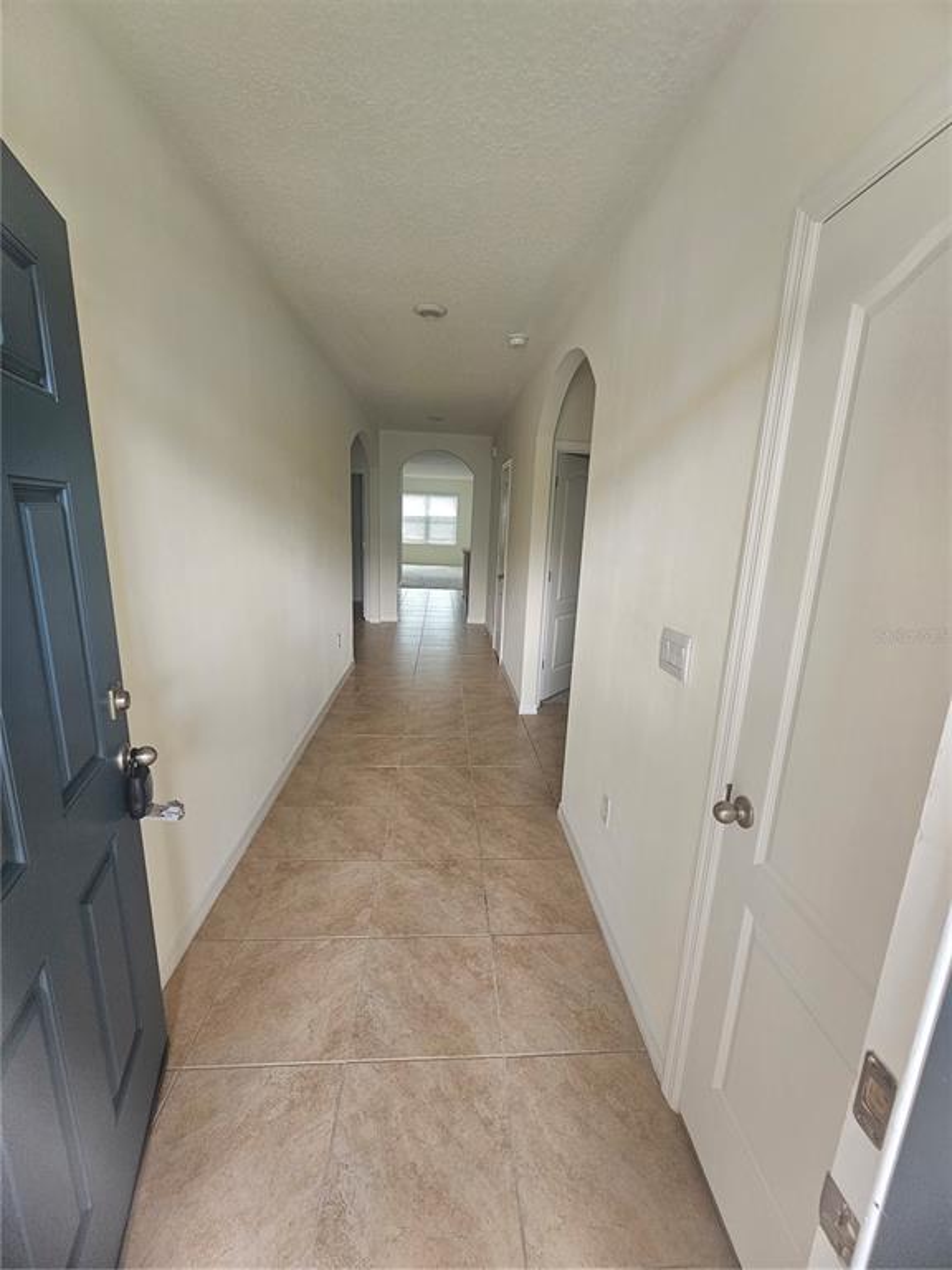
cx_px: 476
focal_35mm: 13
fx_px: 477
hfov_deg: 89.9
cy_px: 635
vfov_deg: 106.2
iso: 125
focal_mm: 2.2
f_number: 2.2
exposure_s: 1/60
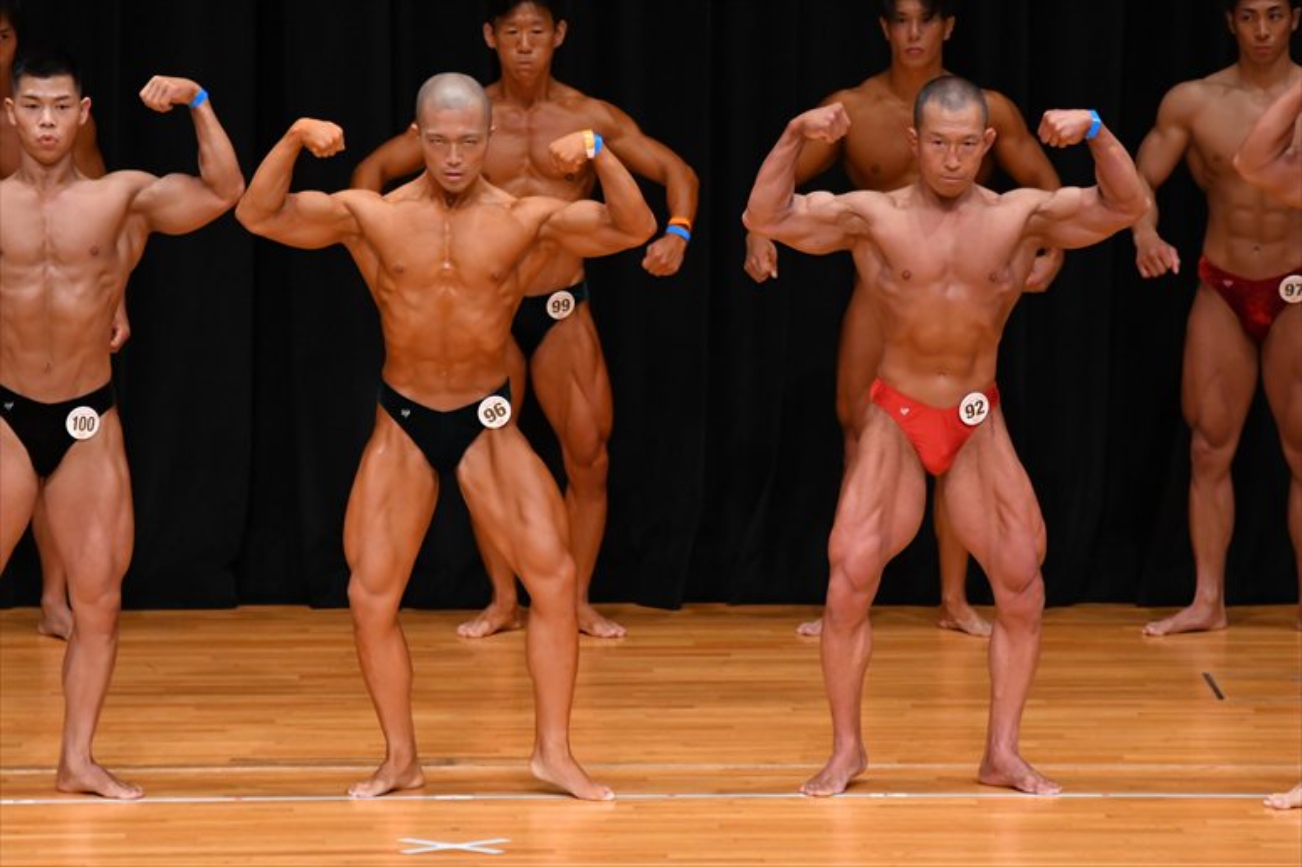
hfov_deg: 7.2
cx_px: 651
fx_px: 10303
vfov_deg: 4.8
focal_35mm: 285
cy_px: 434
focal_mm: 190
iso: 3200
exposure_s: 1/400
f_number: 5.6
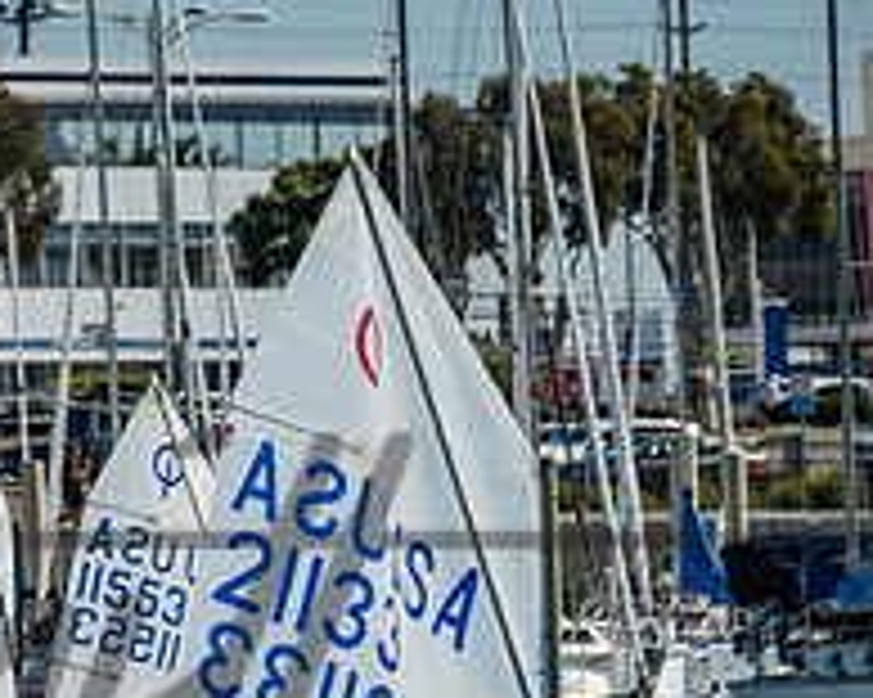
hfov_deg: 4.3
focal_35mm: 449
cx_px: -234
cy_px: 646
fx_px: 11595
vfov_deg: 3.4
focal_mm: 160
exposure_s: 1/250
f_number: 6.3
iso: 100
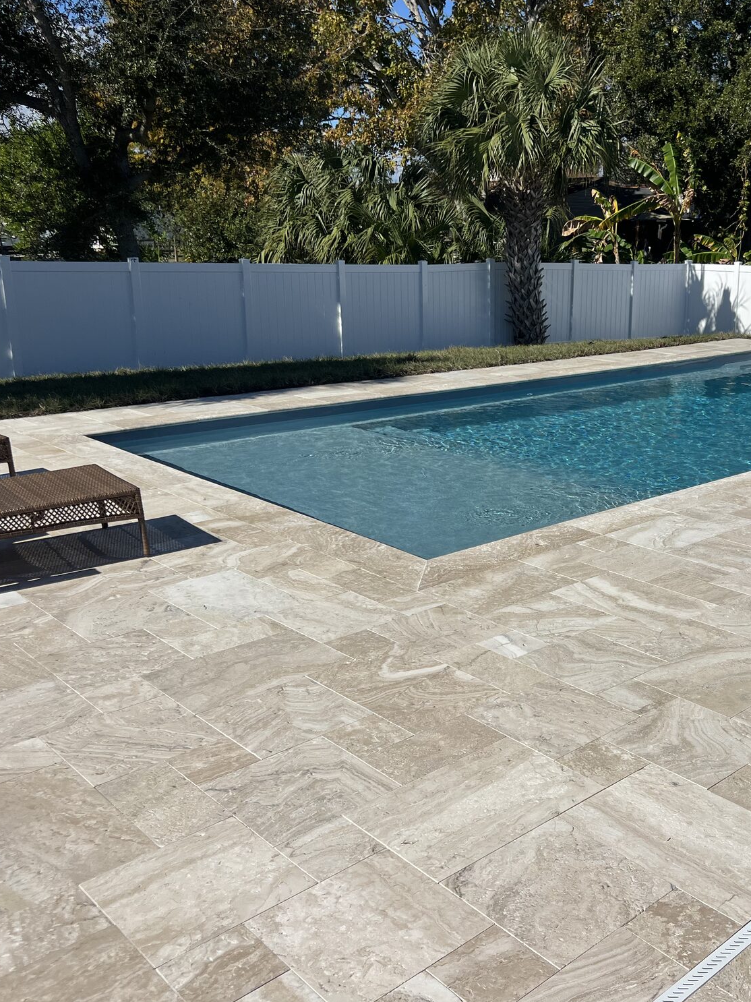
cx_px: 546
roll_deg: -0.9
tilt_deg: -16.0
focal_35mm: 35
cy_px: 500
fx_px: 1013
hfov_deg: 39.8
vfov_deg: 52.6
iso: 50
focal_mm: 5.7
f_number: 1.5
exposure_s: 1/11364
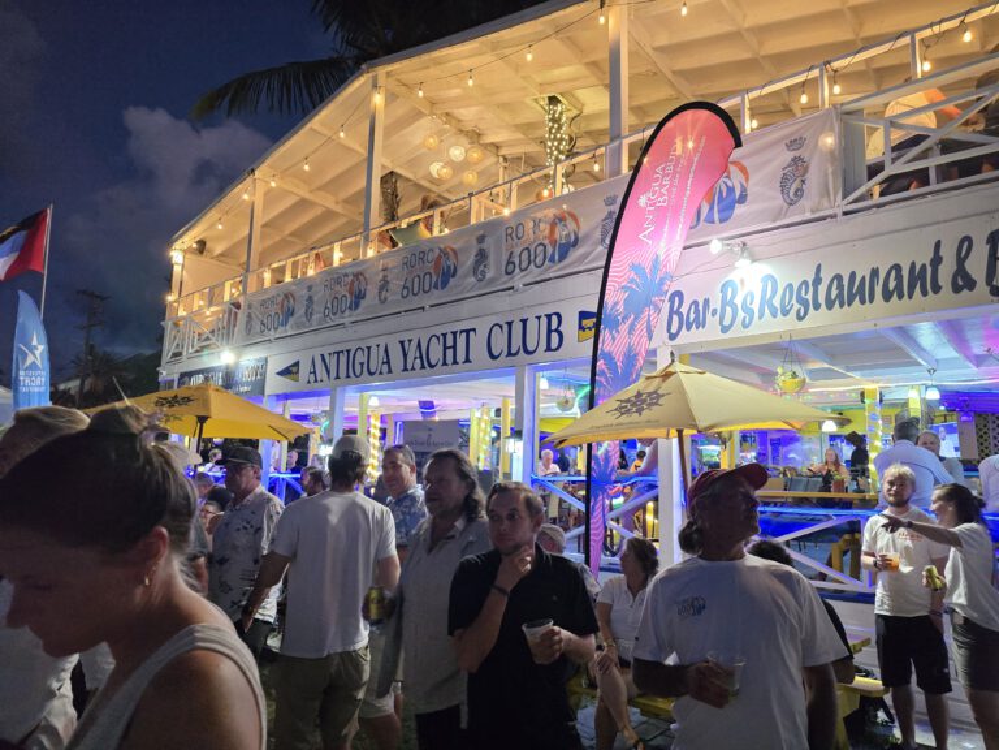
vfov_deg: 58.9
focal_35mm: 23
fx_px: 664
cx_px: 500
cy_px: 375
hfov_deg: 73.9
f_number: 1.7
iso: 1600
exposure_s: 1/60
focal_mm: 6.3
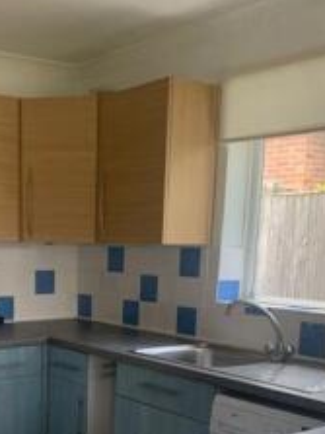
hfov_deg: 27.9
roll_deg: -0.5
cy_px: 375
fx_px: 639
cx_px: 60
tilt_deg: -10.2
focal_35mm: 51
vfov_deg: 35.7
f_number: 1.8
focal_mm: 4.25
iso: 80
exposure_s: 1/121
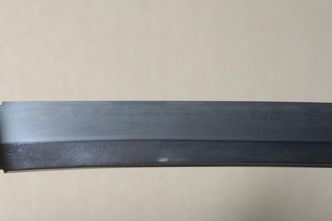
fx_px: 1175
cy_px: 110
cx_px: 166
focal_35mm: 128
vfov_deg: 10.7
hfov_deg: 16.1
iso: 400
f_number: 11
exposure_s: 1/1.6
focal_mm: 85
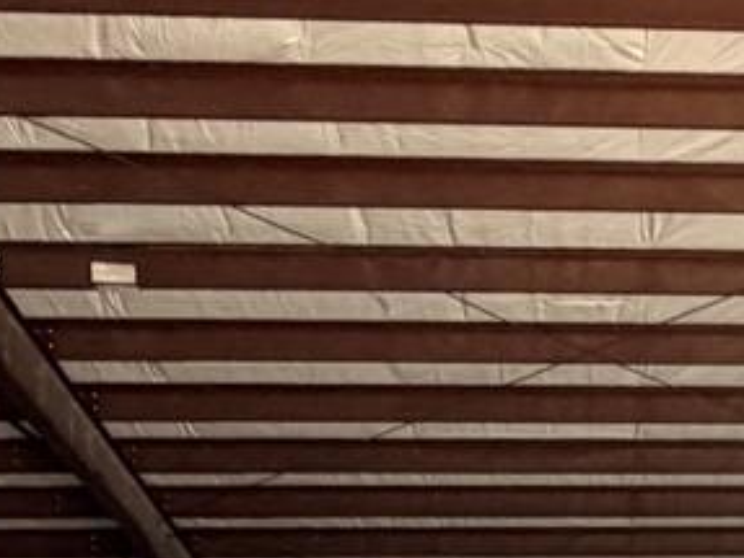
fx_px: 1676
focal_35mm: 78
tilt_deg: -4.9
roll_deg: +2.5
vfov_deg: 14.9
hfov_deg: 23.9
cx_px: 754
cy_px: 1160
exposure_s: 1/121
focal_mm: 2.22
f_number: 2.2
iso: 160
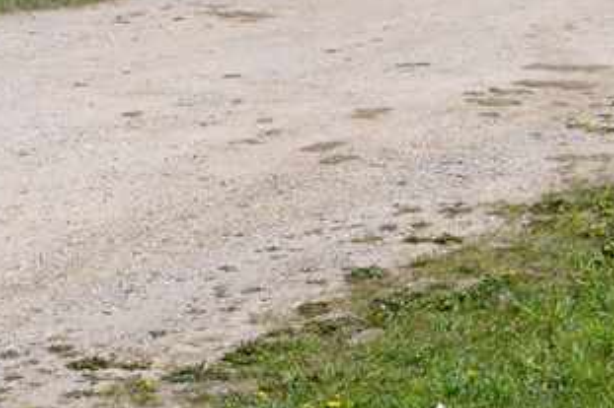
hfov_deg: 11.1
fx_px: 3153
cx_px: 225
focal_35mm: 185
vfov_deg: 7.2
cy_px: -342
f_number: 7.1
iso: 100
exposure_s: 1/250
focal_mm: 30
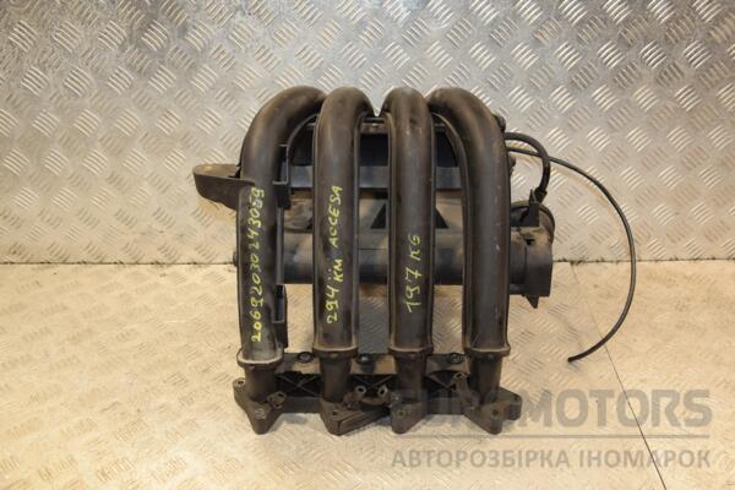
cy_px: 245
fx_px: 735
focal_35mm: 36
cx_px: 368
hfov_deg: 53.1
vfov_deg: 36.9
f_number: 5
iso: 800
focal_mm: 24
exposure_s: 1/160
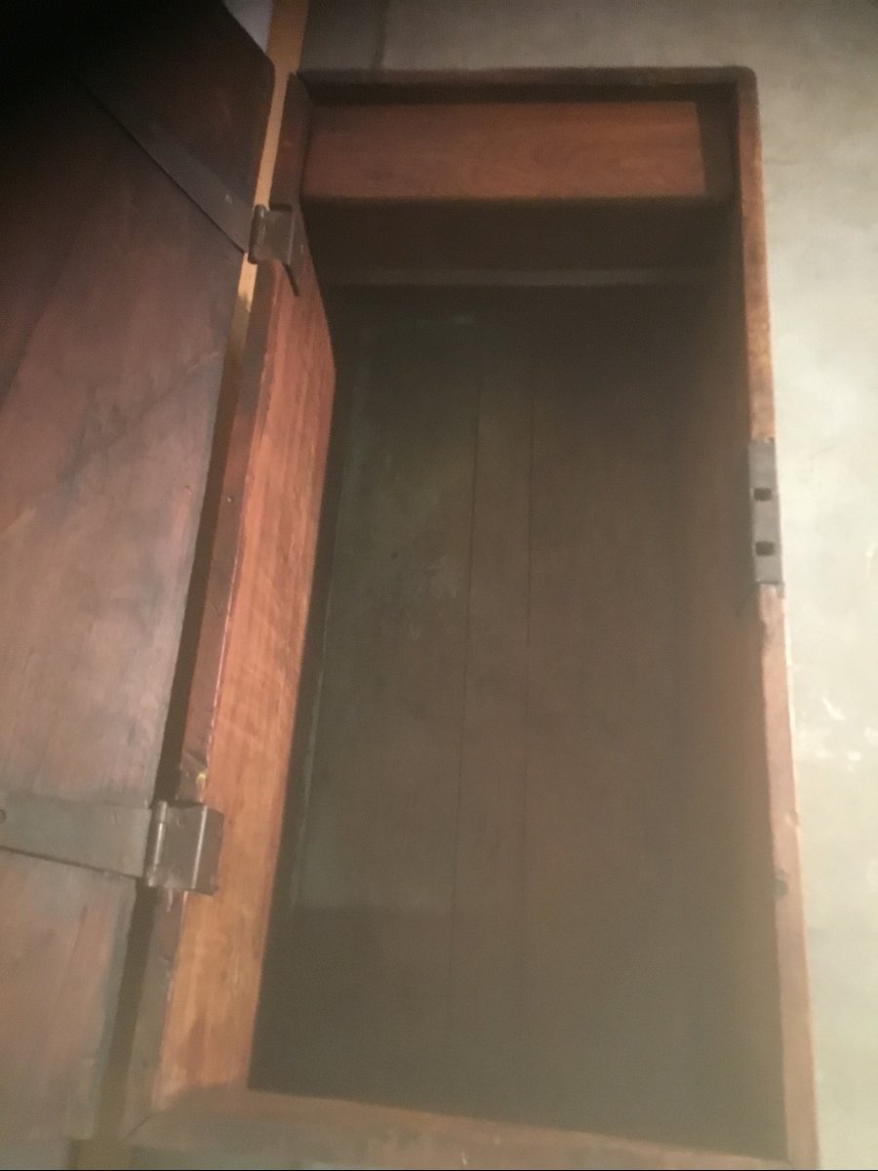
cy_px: 586
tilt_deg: -66.1
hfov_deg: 45.4
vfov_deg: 58.4
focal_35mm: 31
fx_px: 1048
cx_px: 439
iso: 400
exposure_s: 1/17
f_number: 2.4
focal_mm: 3.3
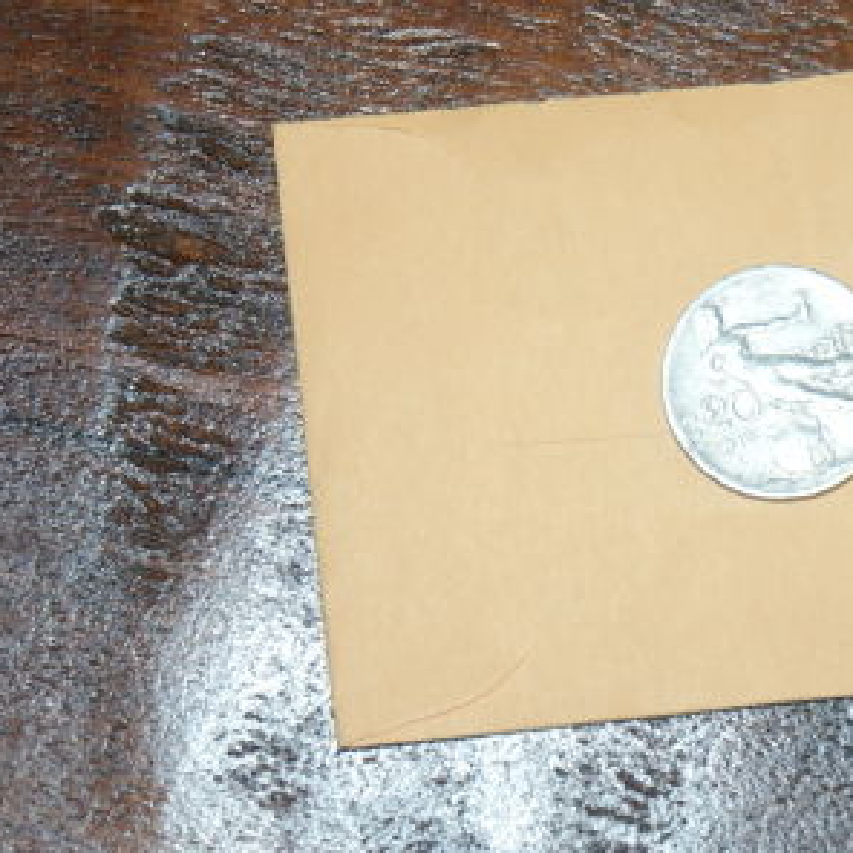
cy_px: 388
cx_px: 706
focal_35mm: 129
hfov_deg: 13.4
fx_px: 3596
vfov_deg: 13.5
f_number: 5.6
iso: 400
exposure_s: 1/100
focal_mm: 60
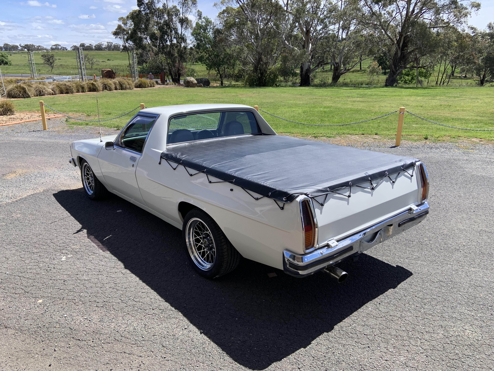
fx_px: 371
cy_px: 186
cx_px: 247
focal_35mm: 26
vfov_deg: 53.1
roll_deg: +0.0
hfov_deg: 67.3
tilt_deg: -15.9
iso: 25
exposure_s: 1/1235
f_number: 1.8
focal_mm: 4.25
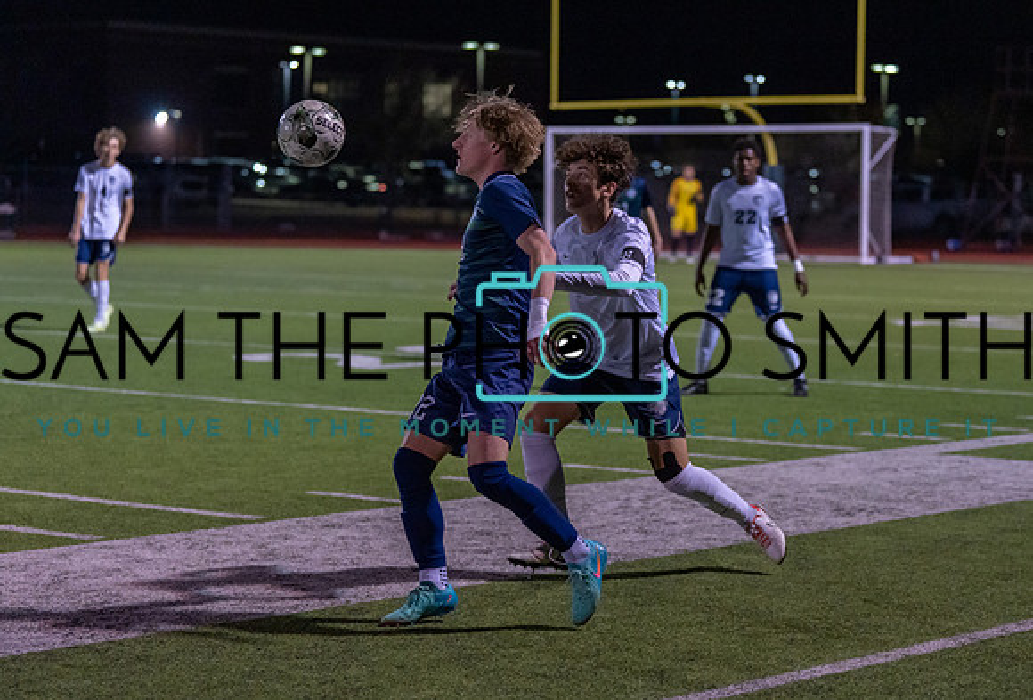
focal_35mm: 98
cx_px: 569
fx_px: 2820
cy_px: 371
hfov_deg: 20.7
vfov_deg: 14.1
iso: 3200
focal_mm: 79
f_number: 2.8
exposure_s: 1/1000
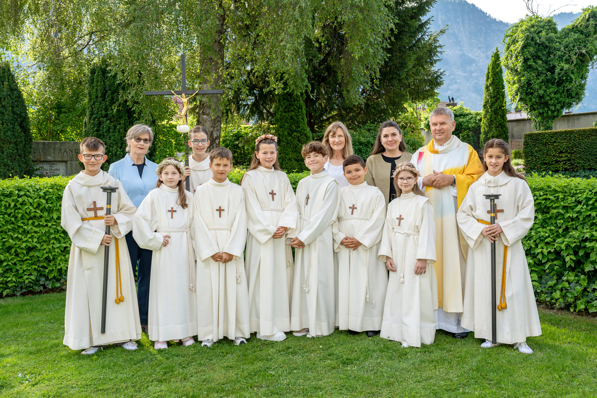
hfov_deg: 57.2
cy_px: 199
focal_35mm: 33
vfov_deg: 40.0
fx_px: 547
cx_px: 298
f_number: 7.1
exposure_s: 1/200
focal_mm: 33
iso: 400
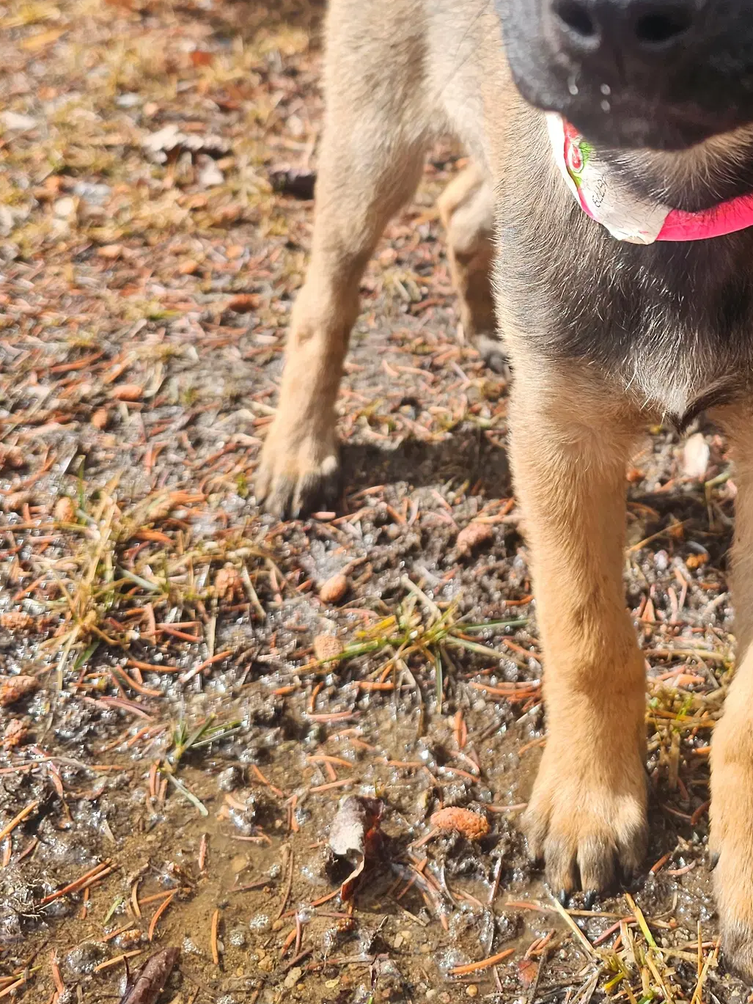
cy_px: 208
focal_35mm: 43
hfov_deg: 32.7
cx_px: 604
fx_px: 1247
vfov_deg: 42.0
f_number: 1.7
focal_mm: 6.3
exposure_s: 1/512
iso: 16
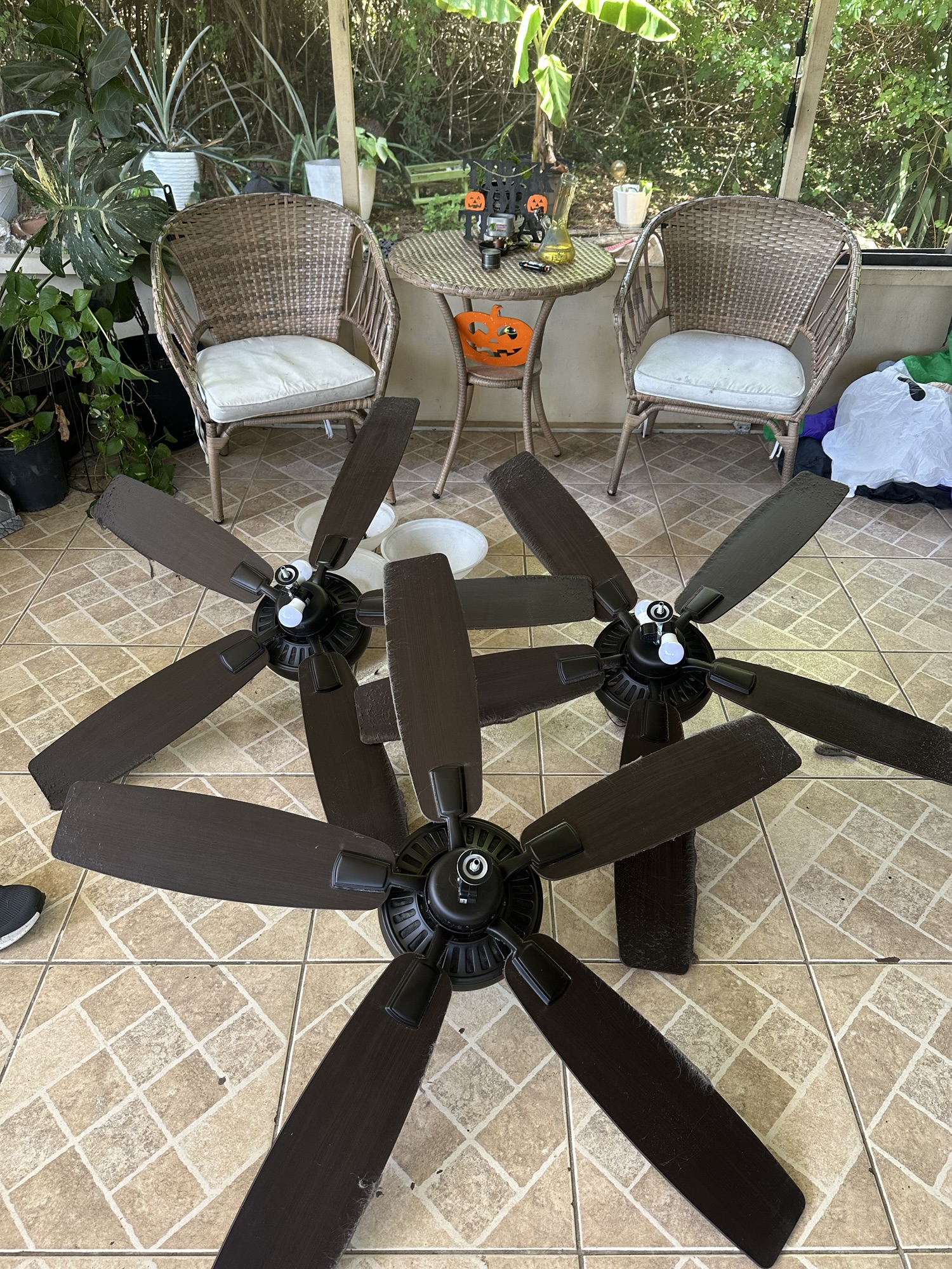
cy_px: 634
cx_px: 476
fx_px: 880
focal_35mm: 24
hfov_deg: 56.8
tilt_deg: -39.4
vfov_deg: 71.6
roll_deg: -0.2
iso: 160
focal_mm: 6.86
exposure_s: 1/121
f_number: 1.78
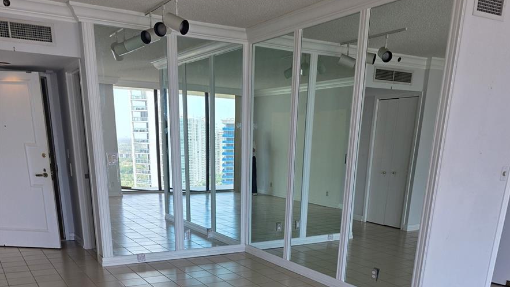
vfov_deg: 31.4
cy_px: 301
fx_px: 460
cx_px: 258
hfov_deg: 58.0
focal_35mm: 34
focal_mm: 6.3
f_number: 1.7
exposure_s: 1/120
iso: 20
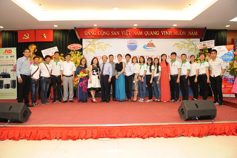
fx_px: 158
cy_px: 79
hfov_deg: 73.8
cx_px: 118
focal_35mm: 24
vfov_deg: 53.1
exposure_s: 1/80
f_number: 5
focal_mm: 24
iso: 1250
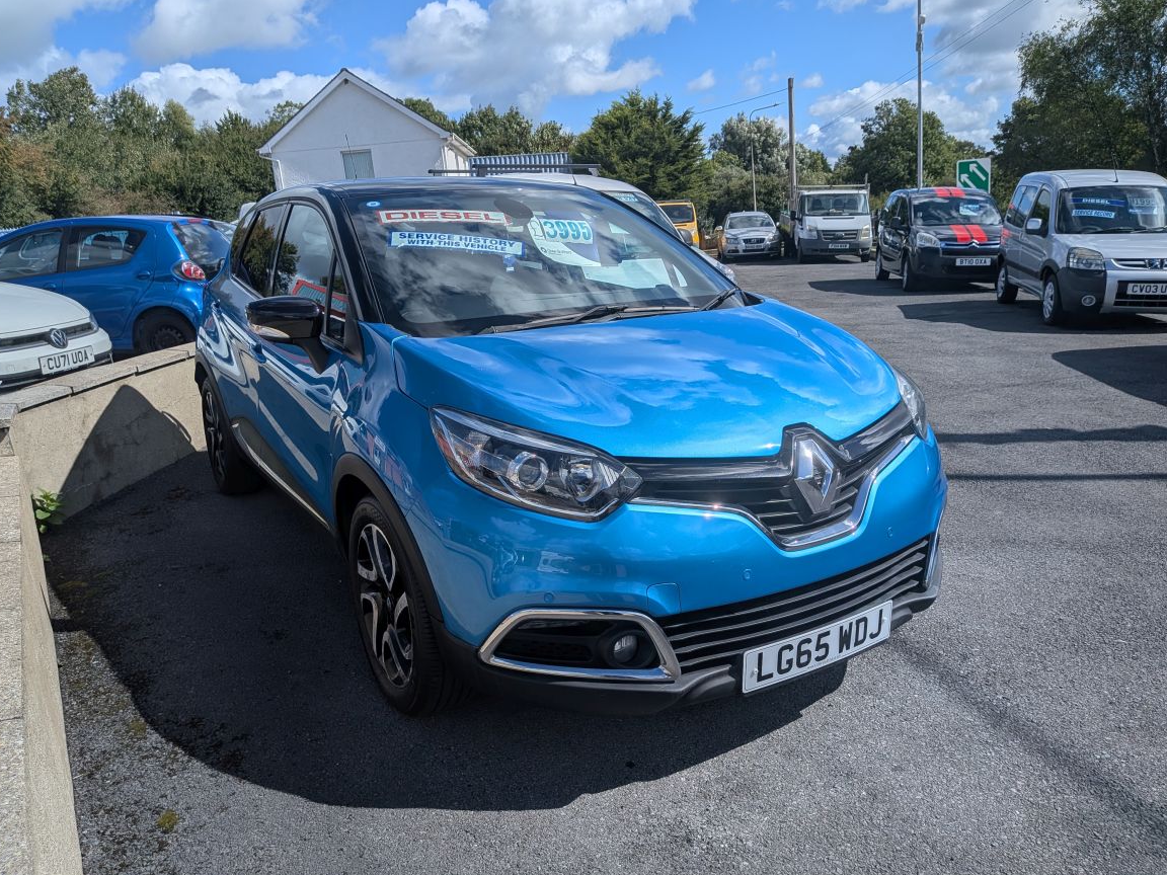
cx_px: 576
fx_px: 843
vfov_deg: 54.9
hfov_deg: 69.4
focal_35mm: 25
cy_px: 438
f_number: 1.7
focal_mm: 4.53
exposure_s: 1/17544
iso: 27
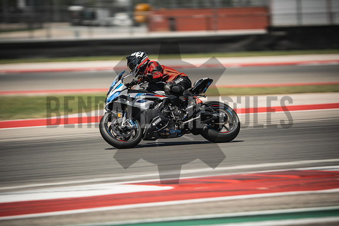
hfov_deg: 6.9
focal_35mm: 300
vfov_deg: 4.6
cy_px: 113
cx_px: 170
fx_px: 2826
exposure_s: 1/250
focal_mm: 200
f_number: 2
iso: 160
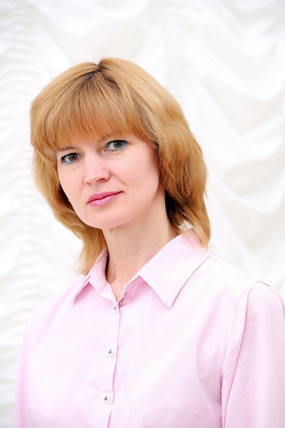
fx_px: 2494
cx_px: 142
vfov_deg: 9.8
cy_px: 214
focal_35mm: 210
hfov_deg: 6.5
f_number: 5.6
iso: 1250
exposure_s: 1/250
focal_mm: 140
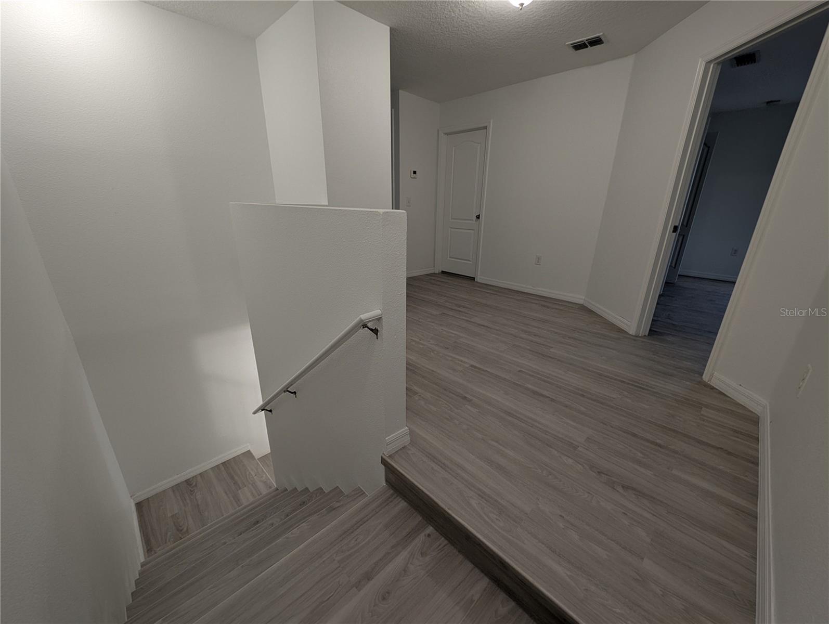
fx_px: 288
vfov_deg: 94.6
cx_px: 414
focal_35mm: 12
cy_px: 312
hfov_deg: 110.5
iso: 45
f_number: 1.95
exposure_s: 1/29.5
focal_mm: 2.23
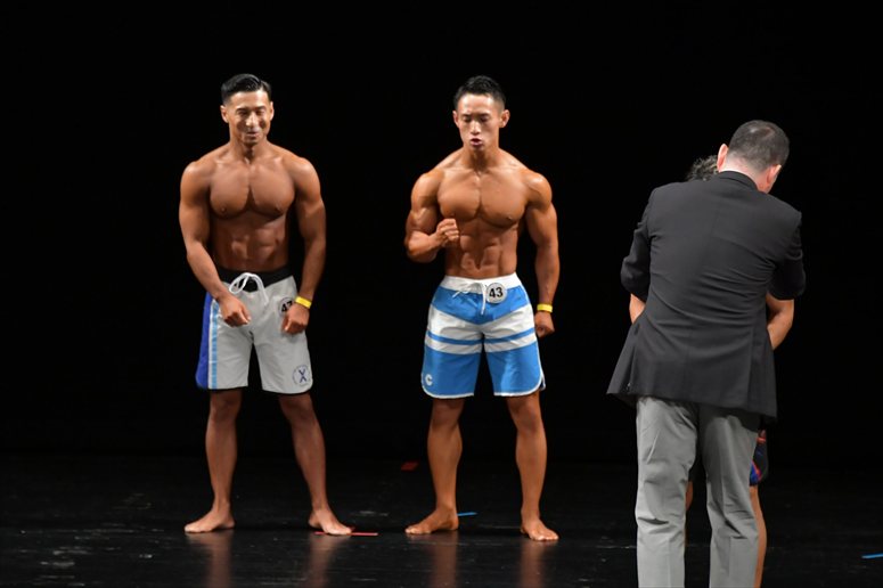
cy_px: 294
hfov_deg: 6.5
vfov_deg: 4.4
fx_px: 7723
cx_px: 442
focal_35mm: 315
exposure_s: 1/400
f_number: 5.6
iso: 3200
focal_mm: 210
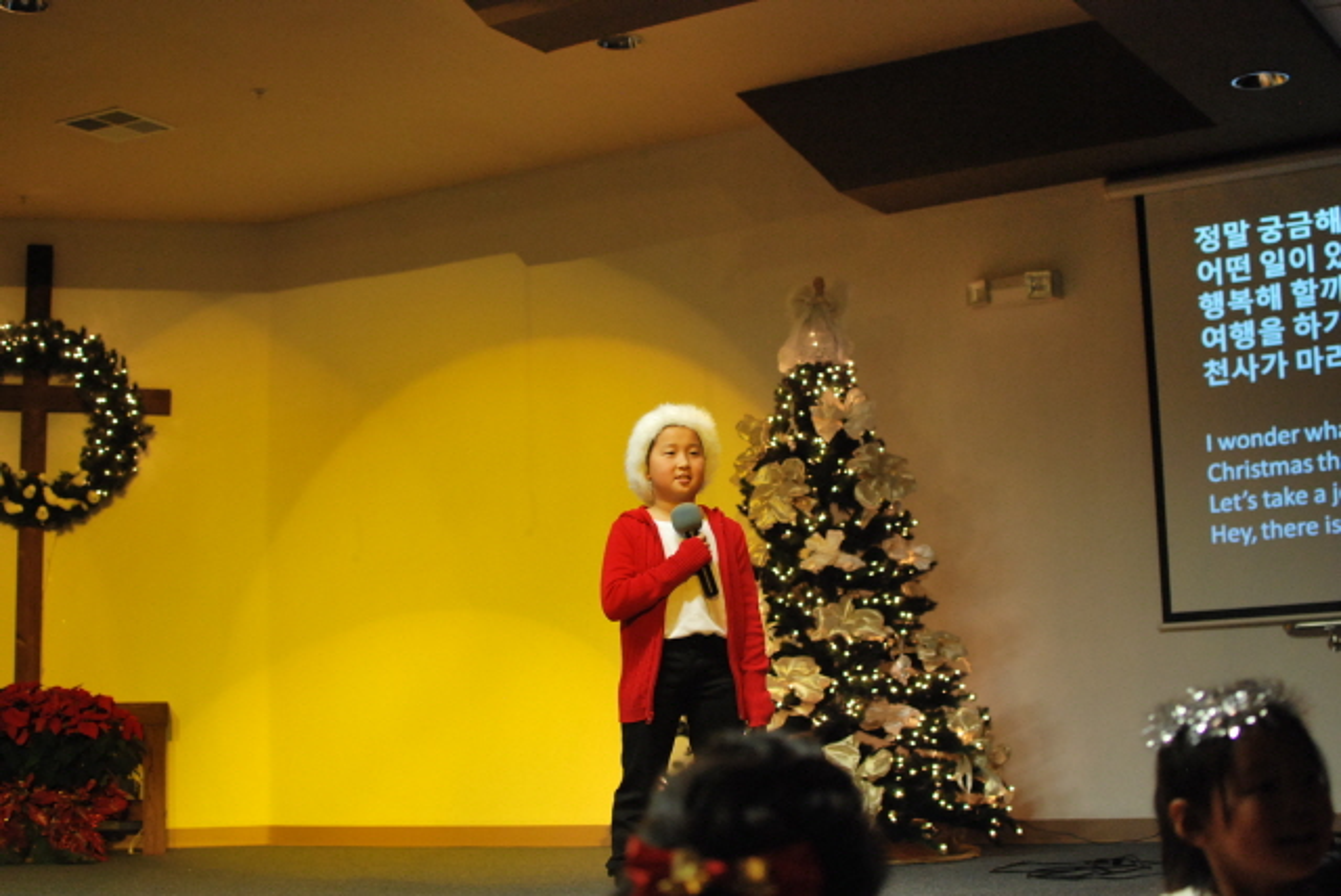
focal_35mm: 52
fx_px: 1957
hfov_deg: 37.8
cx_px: 670
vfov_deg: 25.8
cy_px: 448
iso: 800
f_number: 2.5
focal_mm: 35
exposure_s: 1/80
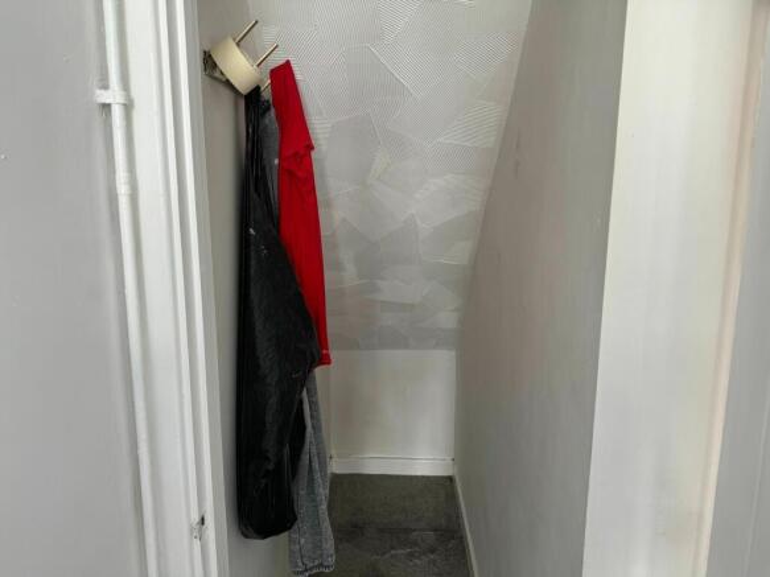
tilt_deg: -10.2
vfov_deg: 56.8
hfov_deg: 71.6
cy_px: 288
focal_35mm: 24
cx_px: 385
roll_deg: +0.1
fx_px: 534
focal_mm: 6.76
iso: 80
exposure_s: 1/121
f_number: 1.78
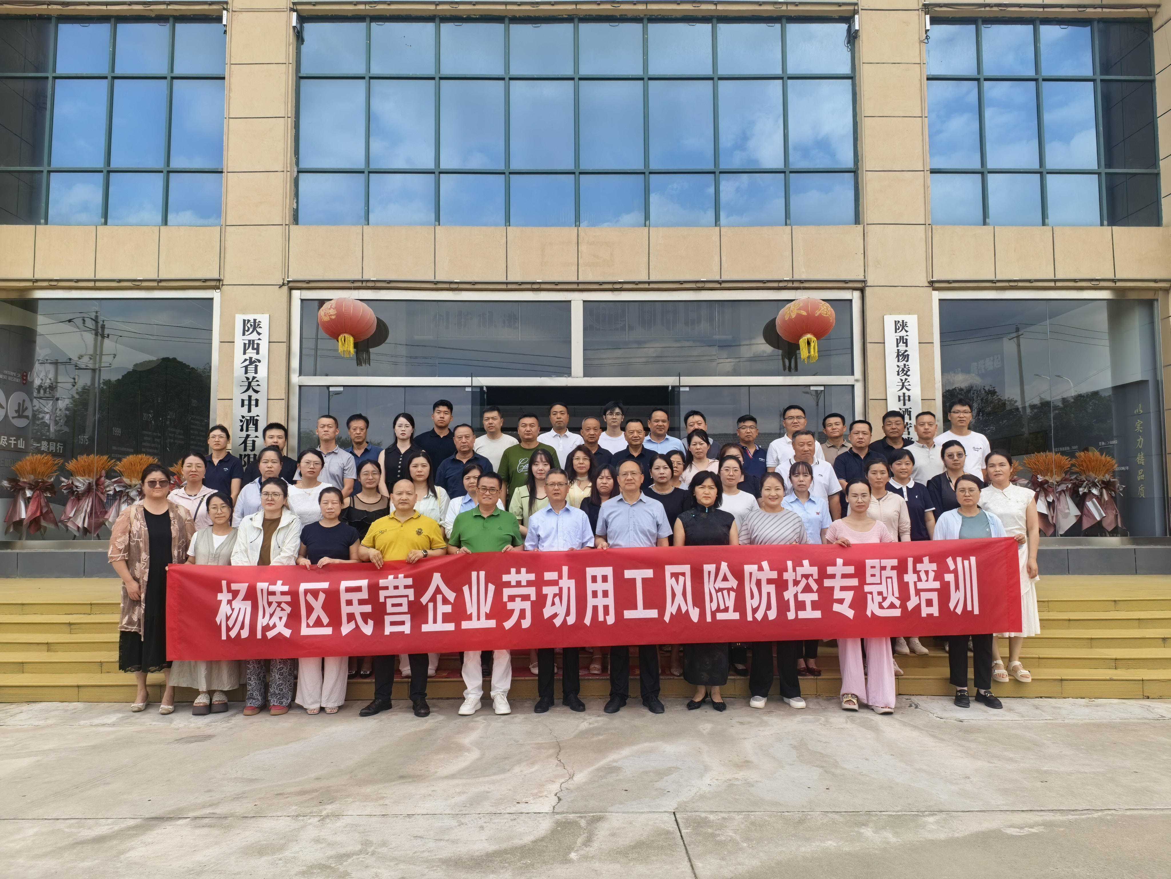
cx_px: 586
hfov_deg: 71.6
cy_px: 440
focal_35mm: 24
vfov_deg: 56.8
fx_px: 812
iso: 50
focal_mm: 5.75
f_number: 4
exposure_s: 1/327
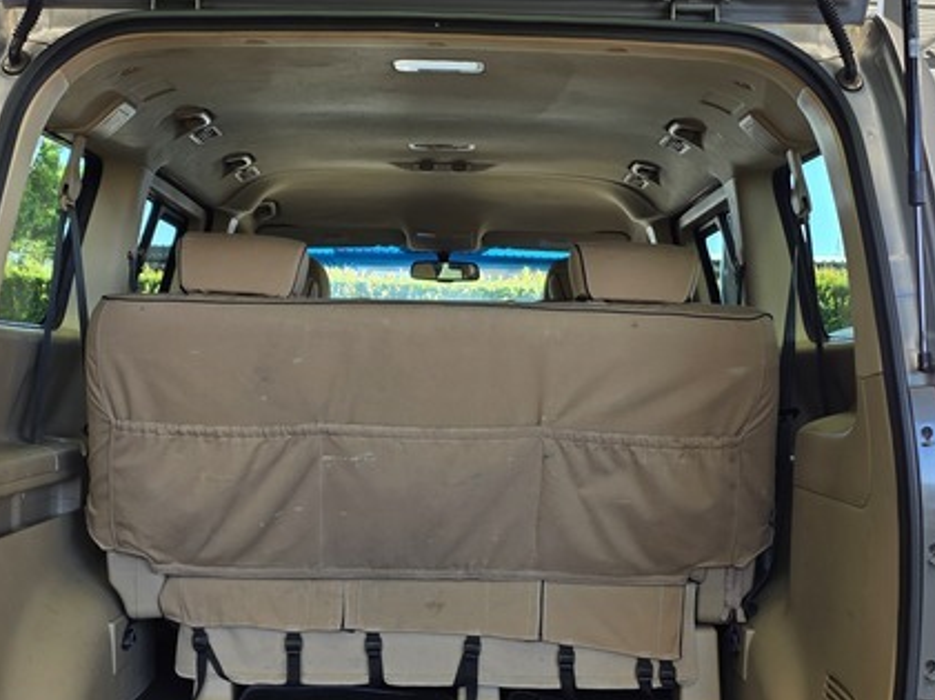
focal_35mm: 56
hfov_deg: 34.4
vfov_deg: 26.0
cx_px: 471
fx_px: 1511
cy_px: 438
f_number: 1.7
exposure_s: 1/180
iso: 64
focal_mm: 6.25
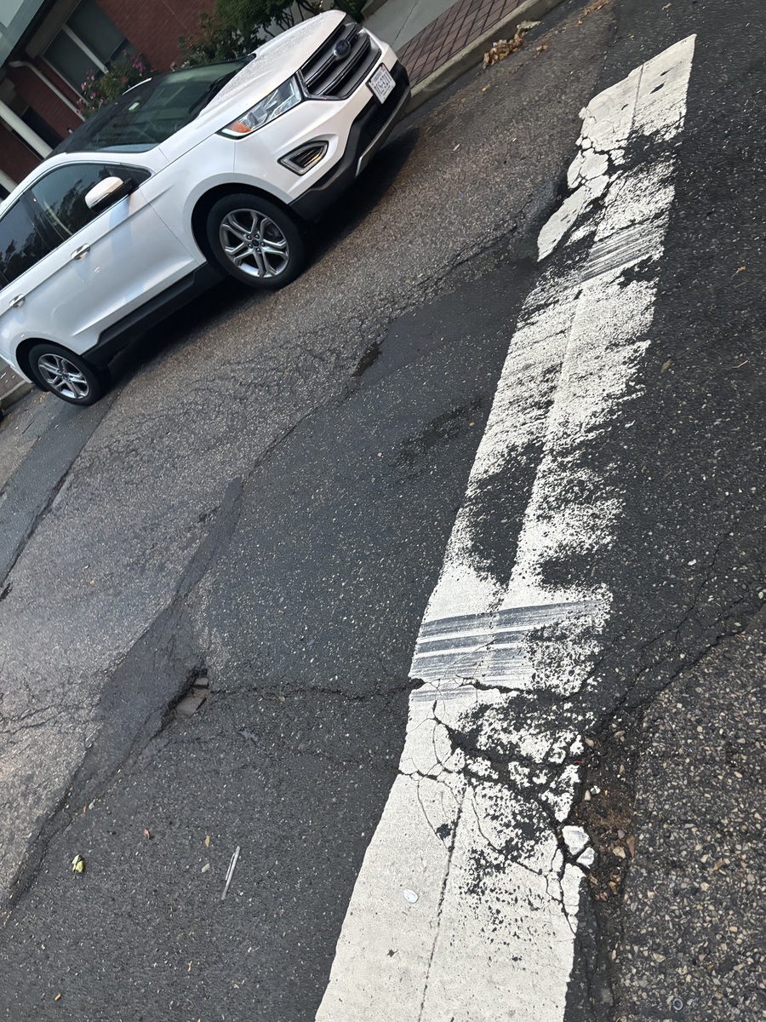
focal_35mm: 26
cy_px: 511
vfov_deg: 67.3
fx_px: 767
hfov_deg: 53.1
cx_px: 383
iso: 500
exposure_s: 1/55
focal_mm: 5.96
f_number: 1.6
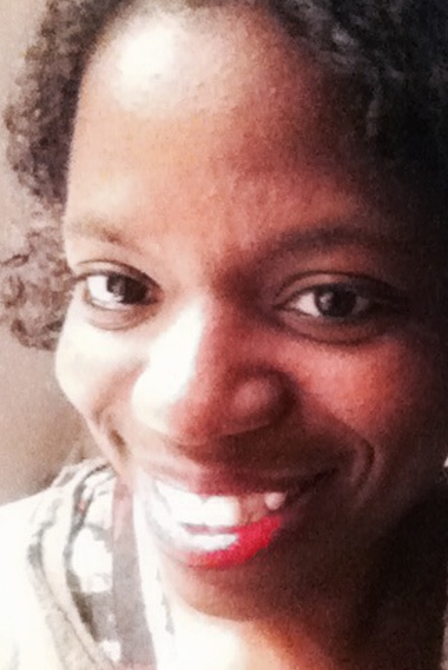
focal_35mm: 48
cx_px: 322
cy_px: 350
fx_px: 895
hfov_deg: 27.8
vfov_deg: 41.1
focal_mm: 3.85
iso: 2500
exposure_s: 1/15
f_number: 2.4
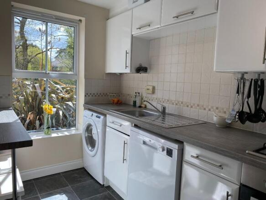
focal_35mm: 26
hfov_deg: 67.3
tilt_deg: -6.6
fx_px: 200
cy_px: 100
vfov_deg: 53.0
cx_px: 133
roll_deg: -2.1
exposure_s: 1/359
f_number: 1.8
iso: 32
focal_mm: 4.25
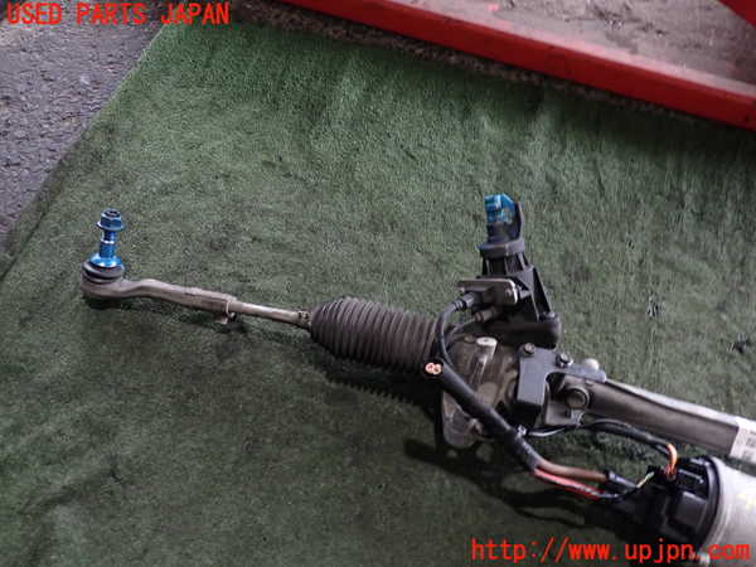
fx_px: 655
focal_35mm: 30
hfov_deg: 60.0
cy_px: 284
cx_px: 378
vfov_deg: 46.8
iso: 320
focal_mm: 5.4
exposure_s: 1/30
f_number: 2.3
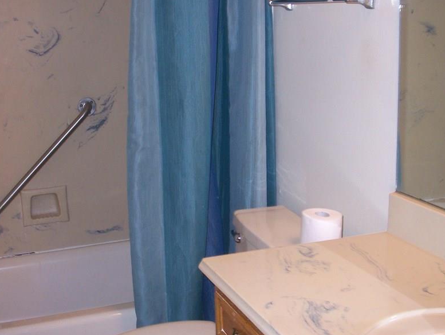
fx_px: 643
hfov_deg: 38.2
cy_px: 145
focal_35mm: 50
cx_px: 223
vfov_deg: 29.1
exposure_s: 1/60
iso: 125
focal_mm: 6.3
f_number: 3.9
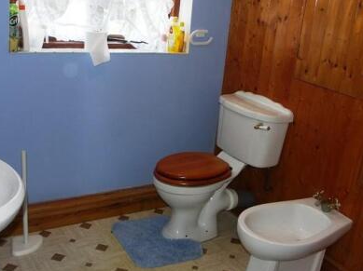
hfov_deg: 44.8
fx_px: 440
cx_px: 174
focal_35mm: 42
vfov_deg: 34.3
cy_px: 143
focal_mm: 7.2
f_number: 2.8
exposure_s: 1/50
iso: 100
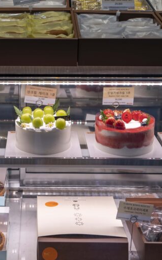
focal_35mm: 69
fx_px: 488
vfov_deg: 29.8
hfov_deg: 18.6
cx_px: 21
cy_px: 120
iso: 200
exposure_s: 1/160
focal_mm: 34
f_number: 4.5
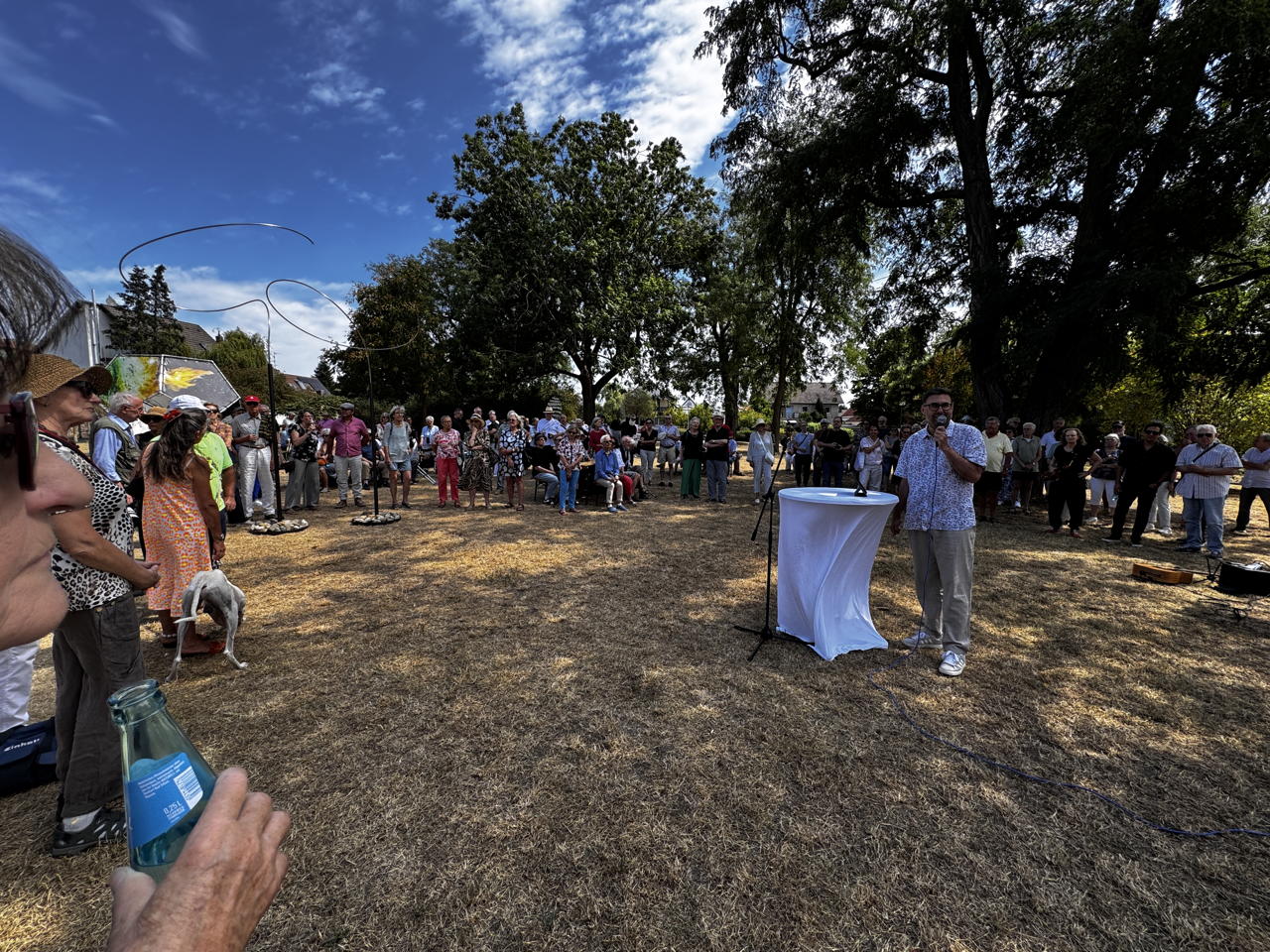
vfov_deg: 85.7
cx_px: 635
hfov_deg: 102.1
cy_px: 476
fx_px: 514
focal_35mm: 14
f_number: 2.2
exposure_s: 1/508
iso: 40
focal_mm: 2.22
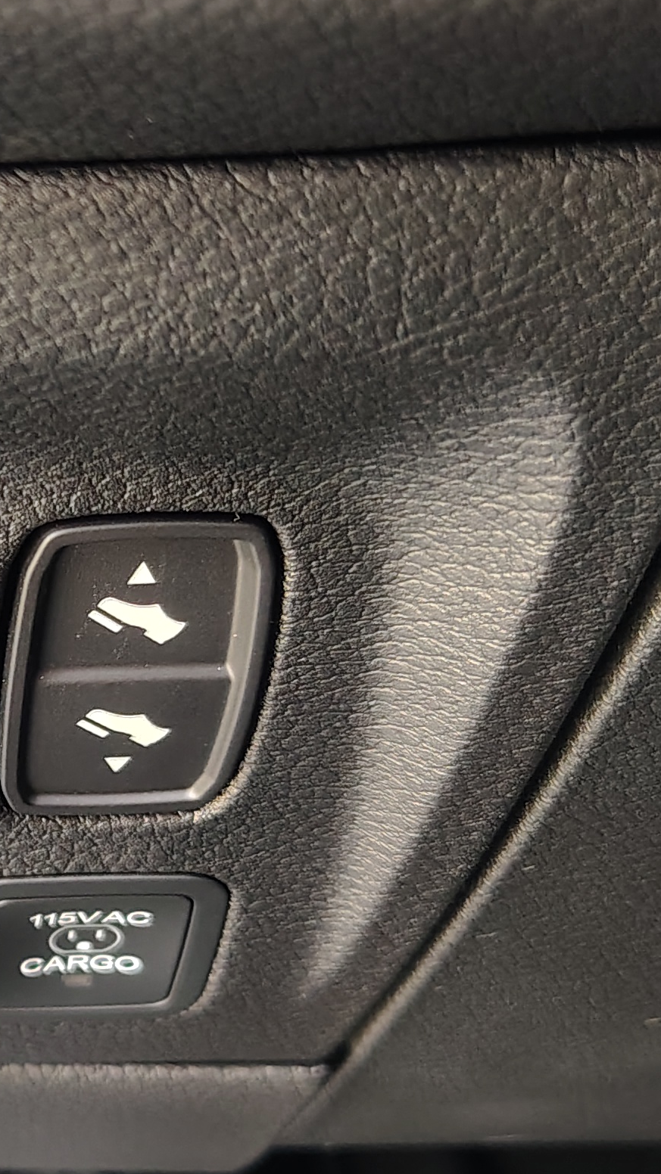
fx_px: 2150
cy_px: 666
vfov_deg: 30.5
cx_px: -338
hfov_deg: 16.0
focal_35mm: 69
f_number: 1.8
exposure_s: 1/83
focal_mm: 5.56
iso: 800
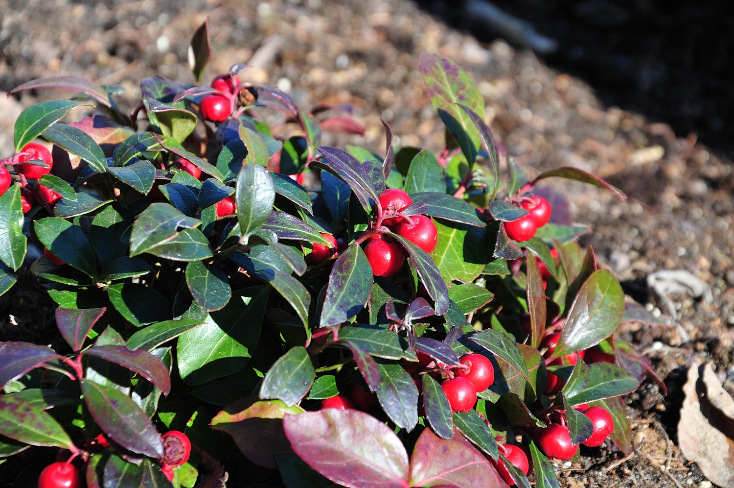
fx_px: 3207
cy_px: 244
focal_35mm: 158
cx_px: 367
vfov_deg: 8.7
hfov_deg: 13.1
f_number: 6.3
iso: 200
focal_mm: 105
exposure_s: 1/160
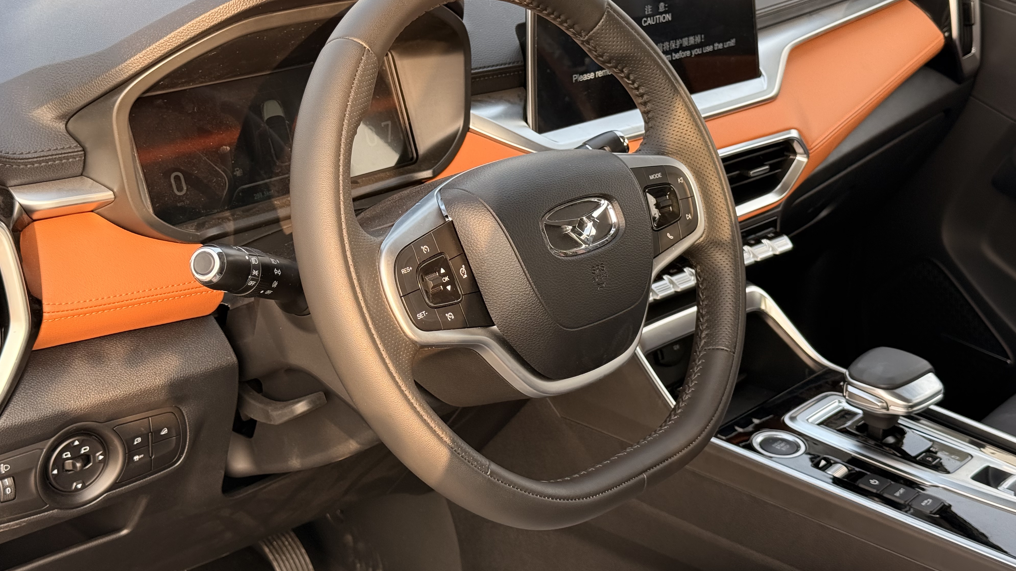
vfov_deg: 22.6
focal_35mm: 53
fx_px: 1428
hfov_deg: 39.2
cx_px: 503
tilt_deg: -19.3
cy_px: 239
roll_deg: -0.6
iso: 100
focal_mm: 6.76
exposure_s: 1/373
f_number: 1.78
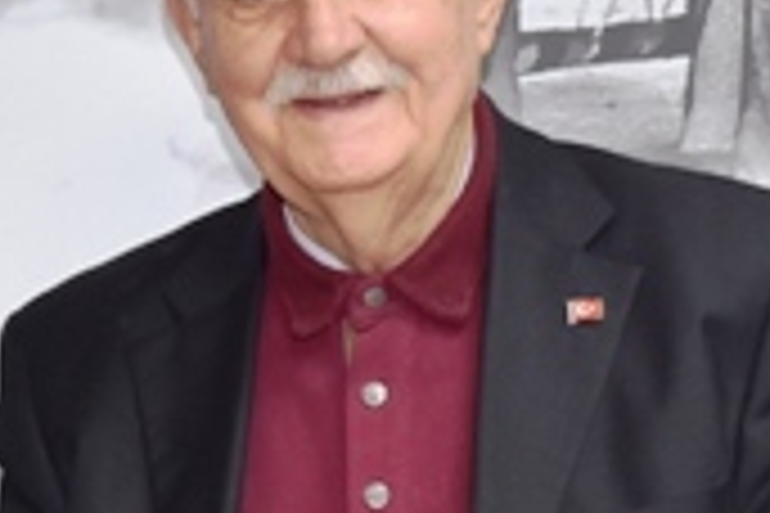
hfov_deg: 10.7
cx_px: -131
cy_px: 713
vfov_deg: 7.2
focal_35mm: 189
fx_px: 4049
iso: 640
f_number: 4
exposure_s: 1/60
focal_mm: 27
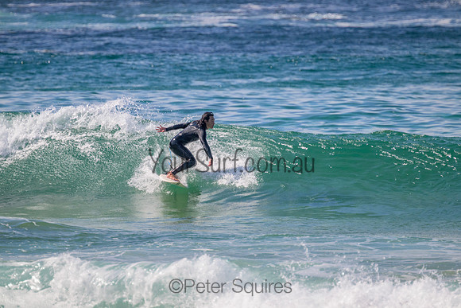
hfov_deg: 2.6
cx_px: 230
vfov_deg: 1.7
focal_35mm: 800
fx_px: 10246
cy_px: 154
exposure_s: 1/2000
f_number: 11
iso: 1250
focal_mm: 800
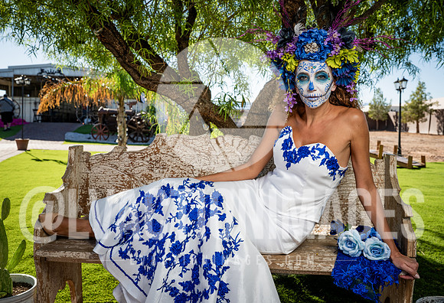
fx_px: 482
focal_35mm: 39
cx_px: 226
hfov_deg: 49.4
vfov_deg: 34.9
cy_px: 142
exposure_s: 1/200
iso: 64
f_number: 7.1
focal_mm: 36
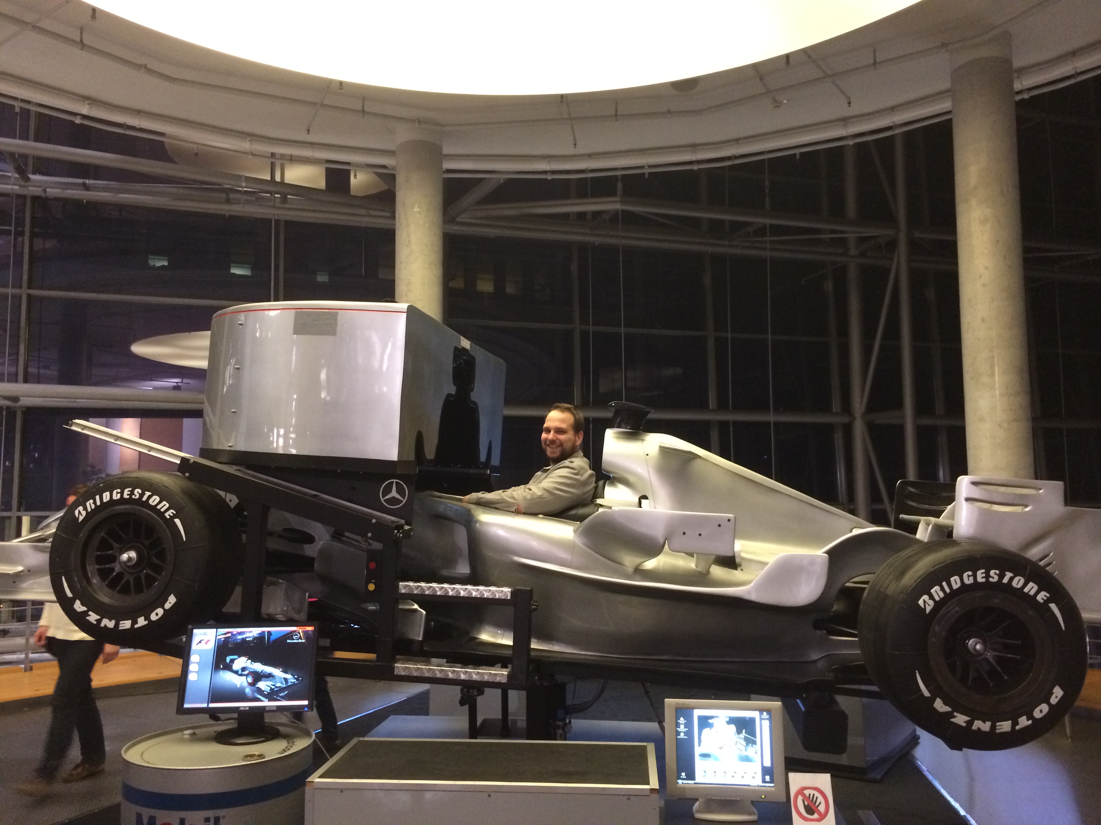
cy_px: 412
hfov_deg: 60.0
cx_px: 550
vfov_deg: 46.8
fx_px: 954
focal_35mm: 30
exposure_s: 1/15
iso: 320
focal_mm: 4.12
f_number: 2.2
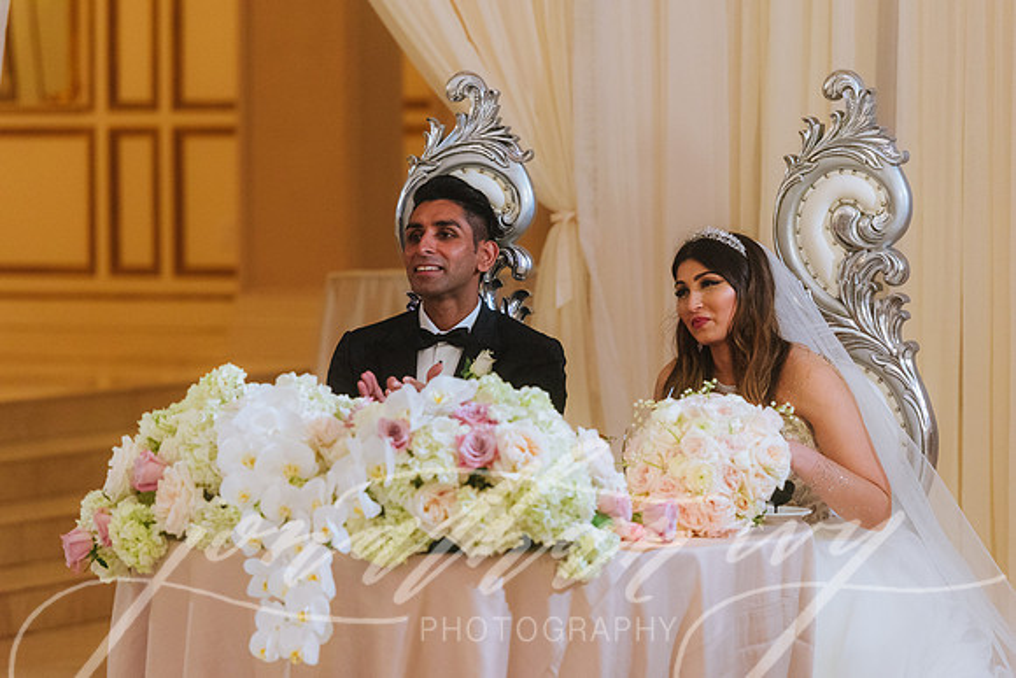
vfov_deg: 7.4
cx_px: 508
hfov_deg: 11.1
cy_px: 339
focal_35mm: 185
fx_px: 5218
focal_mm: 175
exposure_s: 1/160
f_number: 2.8
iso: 2000
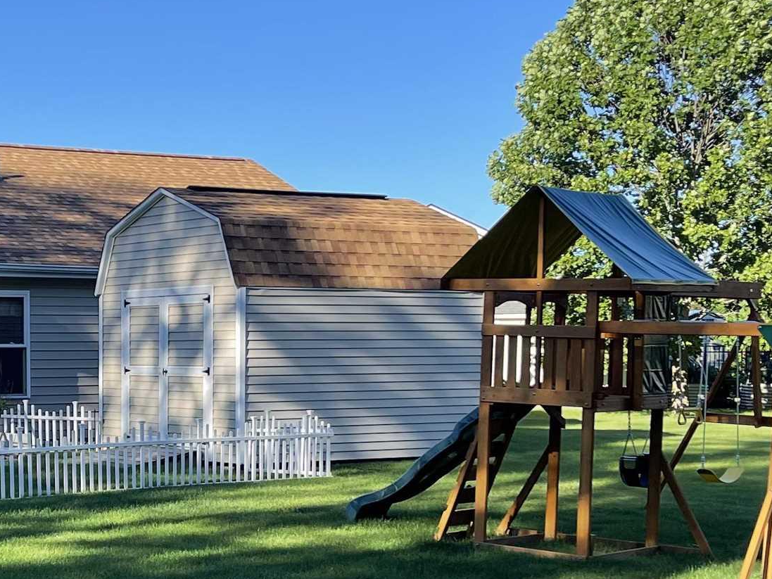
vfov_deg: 20.9
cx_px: 42
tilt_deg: -2.7
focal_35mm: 70
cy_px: 430
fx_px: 1561
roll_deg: +0.9
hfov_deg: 26.6
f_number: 1.6
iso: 32
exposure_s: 1/1642
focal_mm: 5.1
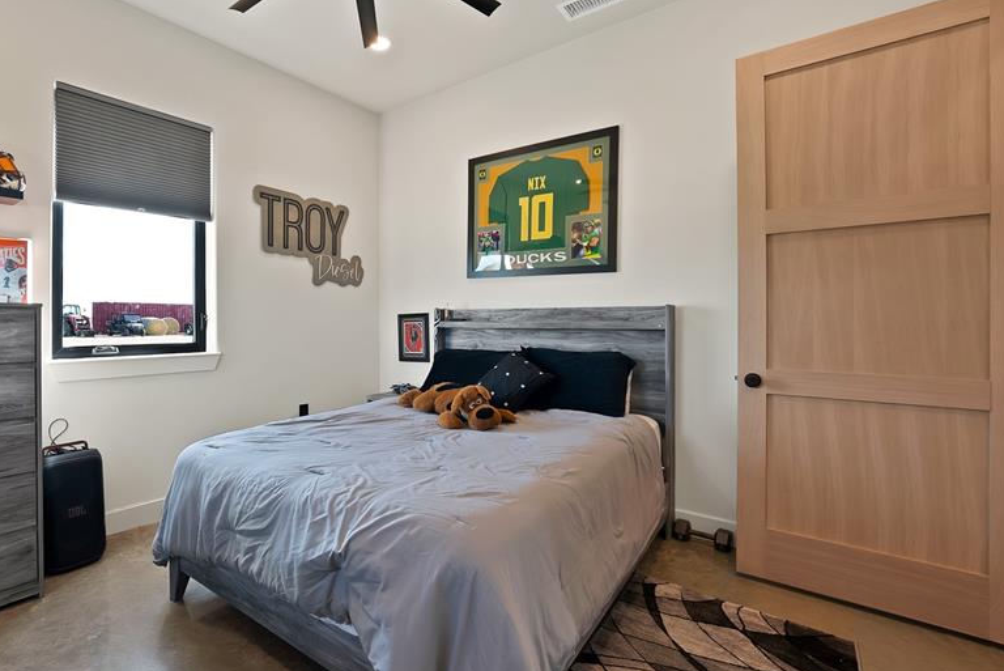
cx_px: 414
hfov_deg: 95.7
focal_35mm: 16
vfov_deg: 73.8
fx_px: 446
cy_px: 339
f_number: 9
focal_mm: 12
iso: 640
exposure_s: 1/6
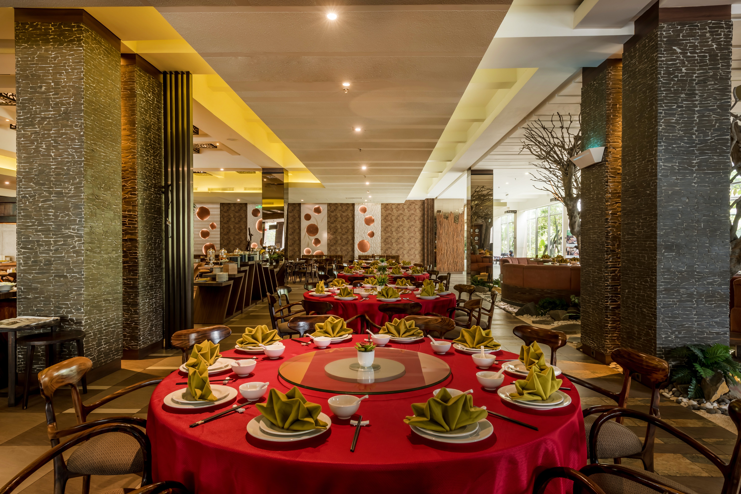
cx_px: 370
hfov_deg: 78.6
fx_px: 453
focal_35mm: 22
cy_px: 247
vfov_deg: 57.3
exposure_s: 1/3
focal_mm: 22
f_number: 16
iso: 50
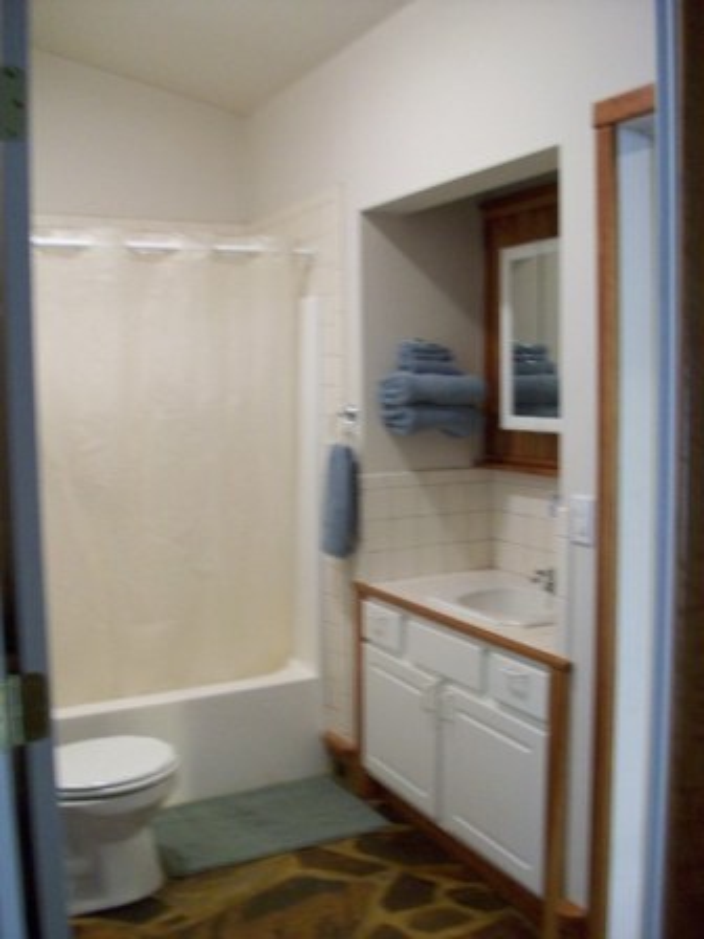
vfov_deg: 54.0
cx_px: 352
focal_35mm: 34
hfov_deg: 41.8
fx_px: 922
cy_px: 470
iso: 160
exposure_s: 1/4.72
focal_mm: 5.7
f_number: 2.8
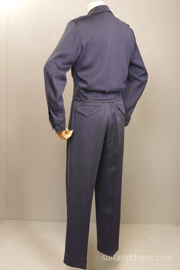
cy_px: 135
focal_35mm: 48
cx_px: 90
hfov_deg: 28.1
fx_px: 360
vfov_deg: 41.1
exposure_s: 1/20
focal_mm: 32
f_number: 5
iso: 200
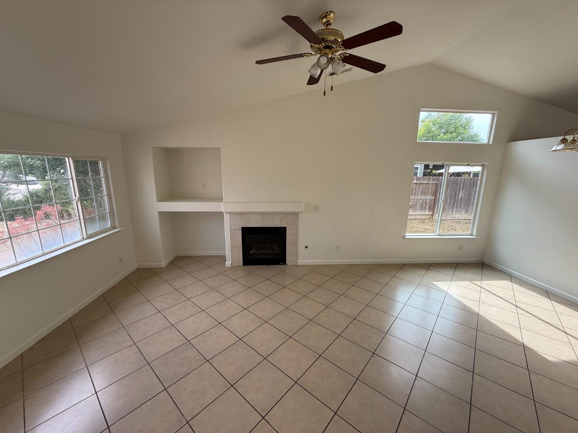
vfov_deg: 85.7
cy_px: 216
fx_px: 234
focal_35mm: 14
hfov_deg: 102.1
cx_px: 289
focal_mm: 2.22
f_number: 2.2
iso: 50
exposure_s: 1/138
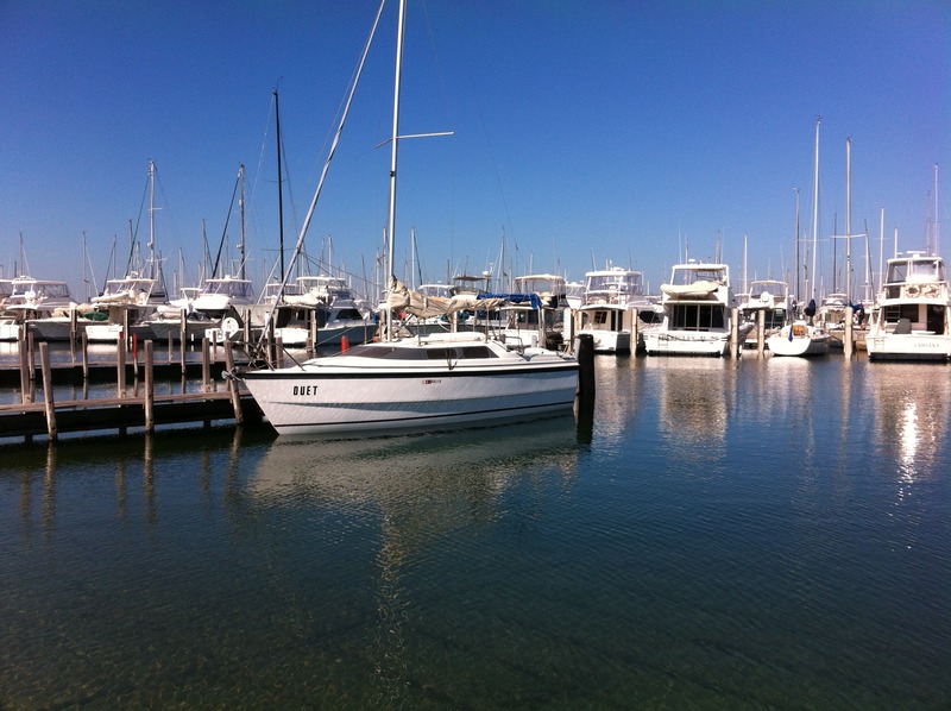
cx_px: 476
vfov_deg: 40.6
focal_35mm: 35
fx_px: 960
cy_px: 356
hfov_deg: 52.7
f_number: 2.8
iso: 80
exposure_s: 1/2011
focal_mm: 3.85
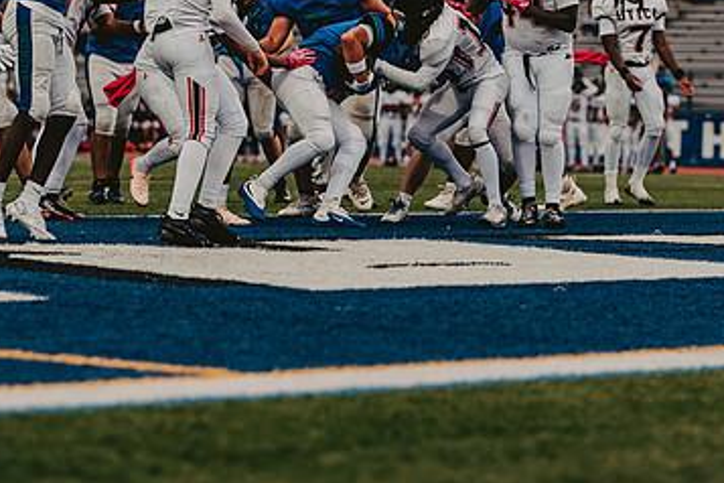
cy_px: 113
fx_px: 4243
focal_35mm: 211
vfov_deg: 6.5
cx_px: 393
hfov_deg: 9.8
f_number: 3.2
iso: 800
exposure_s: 1/1000
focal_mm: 130
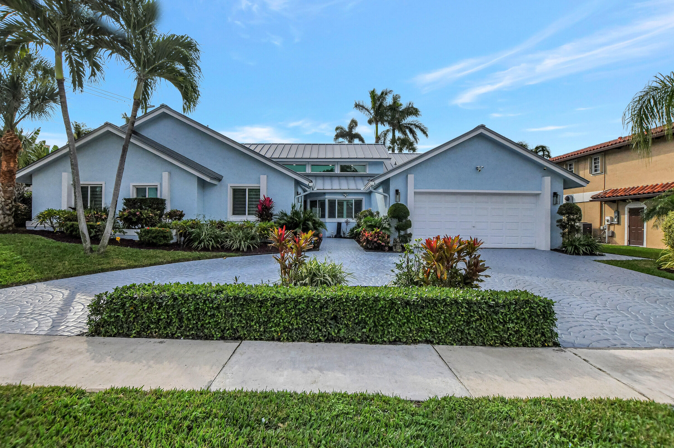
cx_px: 332
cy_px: 217
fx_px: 299
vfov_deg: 73.7
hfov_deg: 96.8
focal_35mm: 16
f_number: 8
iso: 1000
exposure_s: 1/6400
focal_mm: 10
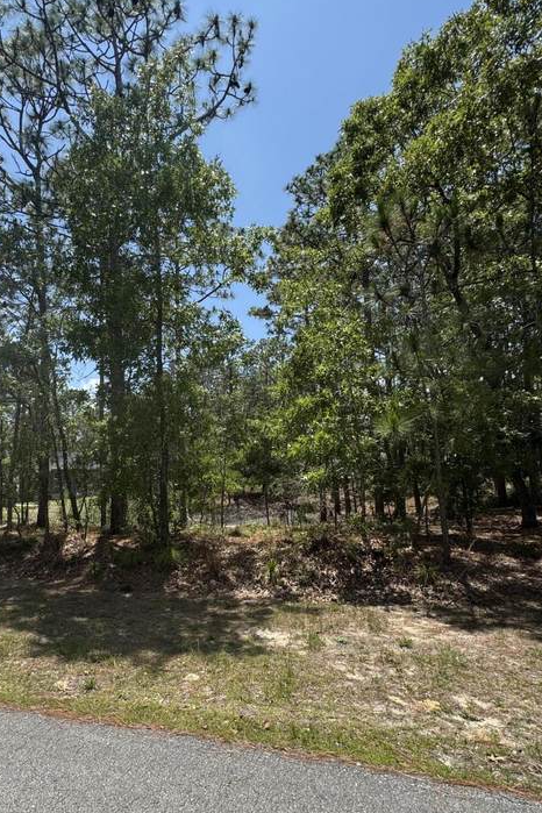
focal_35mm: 20
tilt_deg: +3.7
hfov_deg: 61.0
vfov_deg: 83.7
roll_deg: -0.4
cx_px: 198
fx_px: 452
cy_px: 450
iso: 40
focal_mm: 2.22
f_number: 2.2
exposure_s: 1/1094
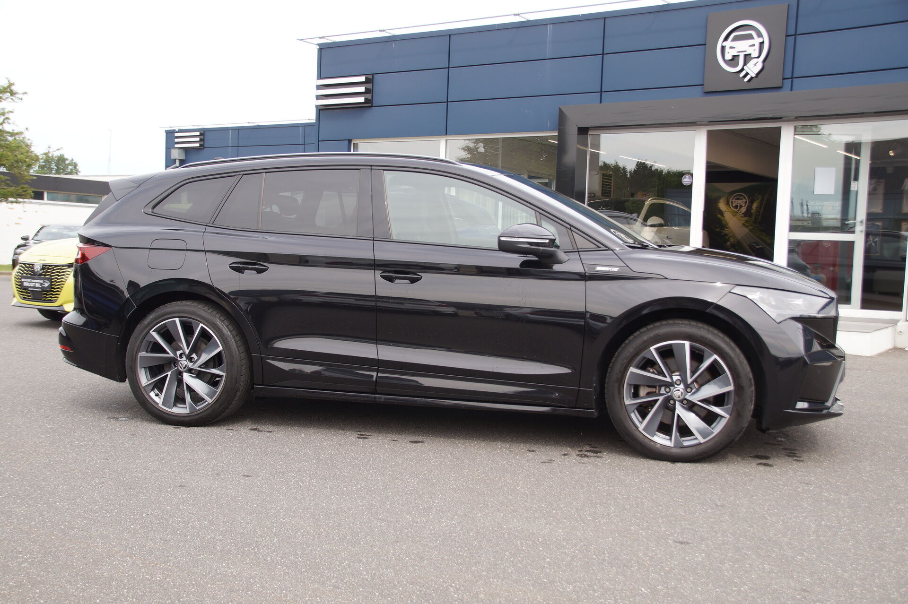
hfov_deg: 46.4
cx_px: 454
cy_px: 302
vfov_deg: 31.9
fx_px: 1059
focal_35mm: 42
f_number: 5.6
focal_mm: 28
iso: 100
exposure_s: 1/125
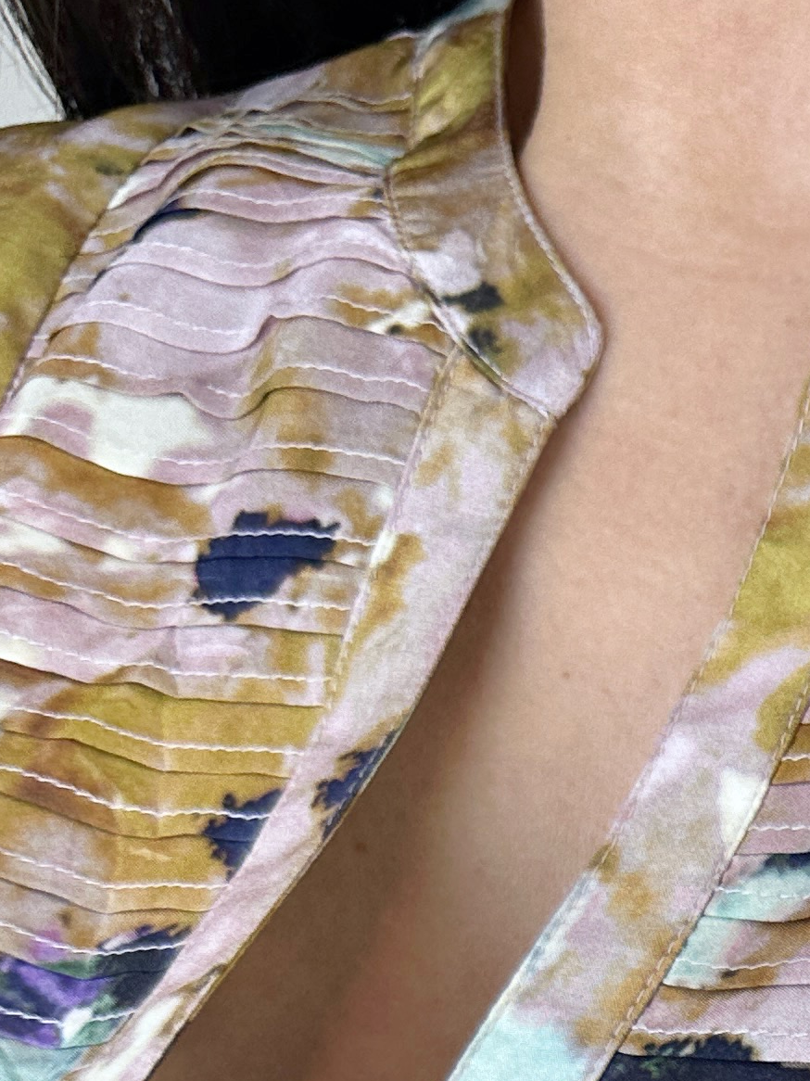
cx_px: 1194
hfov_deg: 16.3
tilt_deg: -4.5
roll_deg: -1.0
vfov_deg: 20.7
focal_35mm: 83
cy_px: 1539
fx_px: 2591
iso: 80
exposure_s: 1/503
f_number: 1.78
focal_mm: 6.86
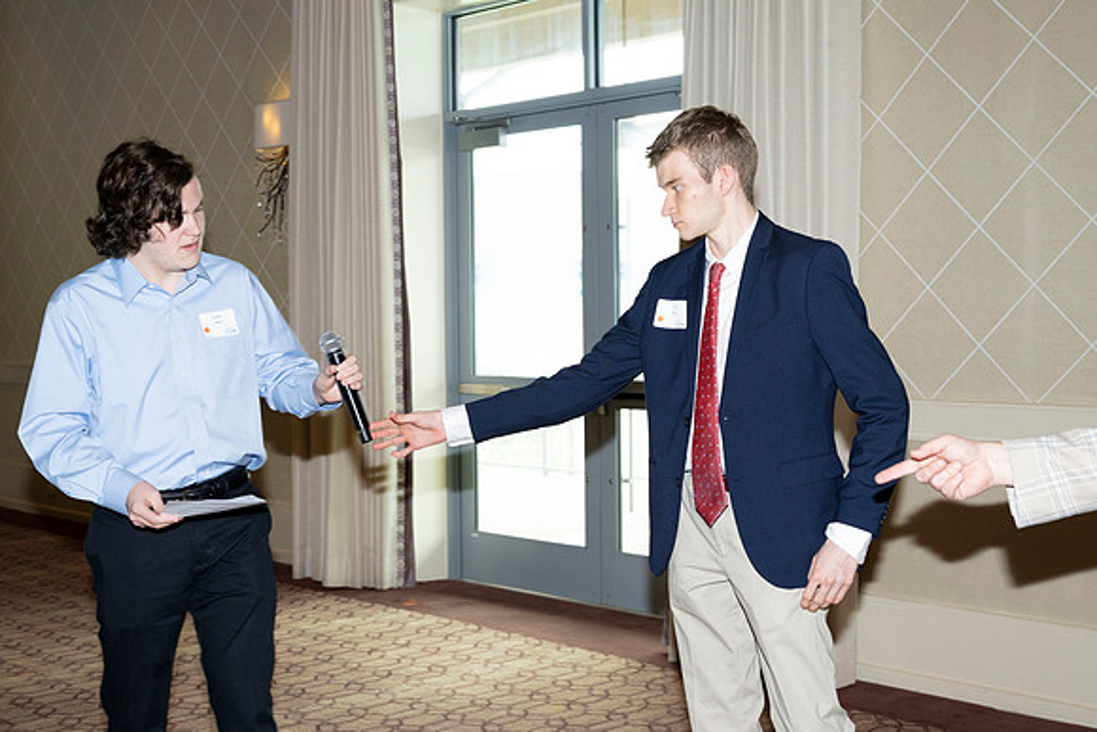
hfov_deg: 41.1
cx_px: 548
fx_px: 1463
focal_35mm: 48
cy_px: 366
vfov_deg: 28.1
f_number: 5.6
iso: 1000
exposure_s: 1/125
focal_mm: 48
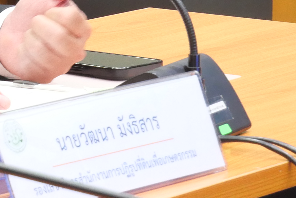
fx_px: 2592
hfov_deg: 6.4
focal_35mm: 315
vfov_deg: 4.3
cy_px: -119
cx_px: -287
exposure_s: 1/10
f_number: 5.6
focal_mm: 36
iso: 1000
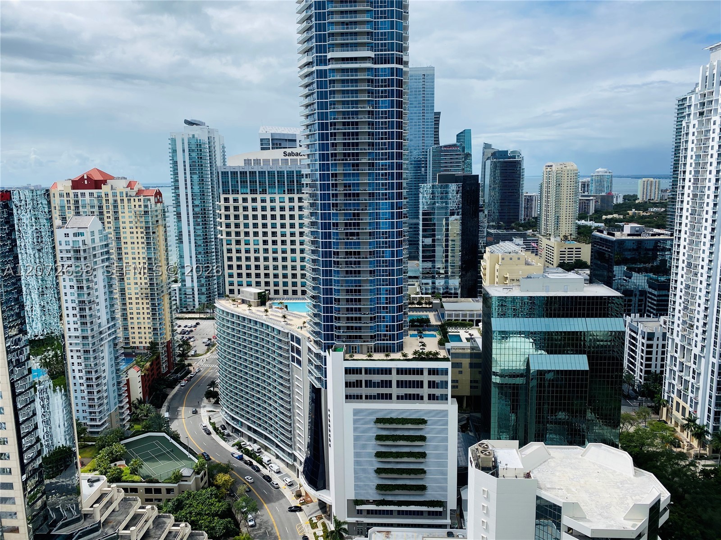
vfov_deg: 53.1
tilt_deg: -7.8
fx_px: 542
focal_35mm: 26
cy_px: 270
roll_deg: +0.1
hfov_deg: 67.3
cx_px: 360
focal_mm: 4.25
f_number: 1.8
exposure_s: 1/4132
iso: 32
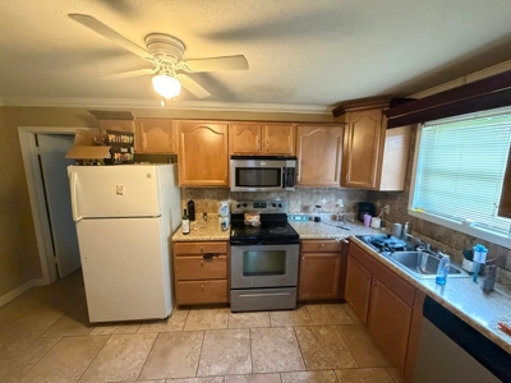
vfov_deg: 85.7
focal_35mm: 14
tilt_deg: -9.6
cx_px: 256
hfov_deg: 102.1
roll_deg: -0.8
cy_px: 192
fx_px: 207
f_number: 2.2
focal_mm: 2.22
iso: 800
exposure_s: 1/60
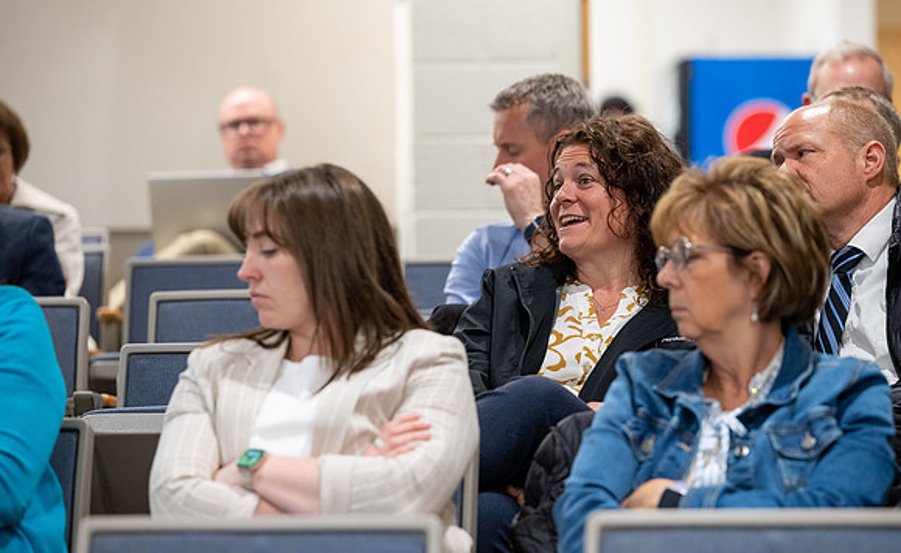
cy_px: 304
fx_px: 3624
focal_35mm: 148
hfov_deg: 14.2
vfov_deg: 8.7
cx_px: 502
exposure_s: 1/200
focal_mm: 130
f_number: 3.2
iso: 1250
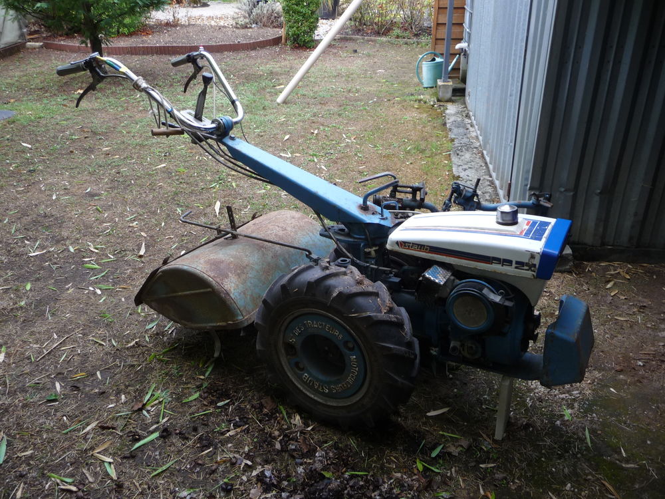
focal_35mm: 28
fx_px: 538
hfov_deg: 63.4
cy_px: 250
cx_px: 332
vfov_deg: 49.7
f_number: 3.3
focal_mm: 4.7
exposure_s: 1/80
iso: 100
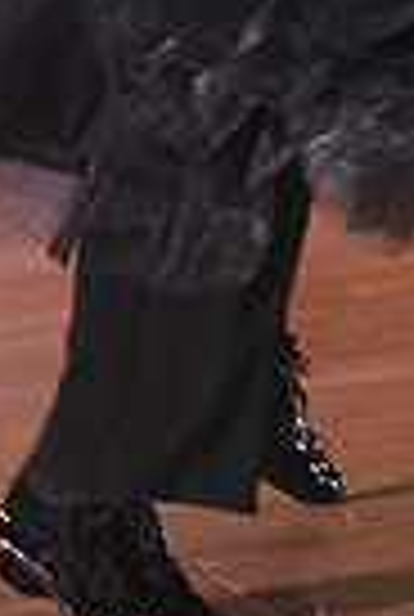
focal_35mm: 844
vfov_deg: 2.4
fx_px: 14485
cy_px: -616
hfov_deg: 1.6
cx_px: 713
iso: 2000
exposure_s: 1/200
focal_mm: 200
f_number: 4.5
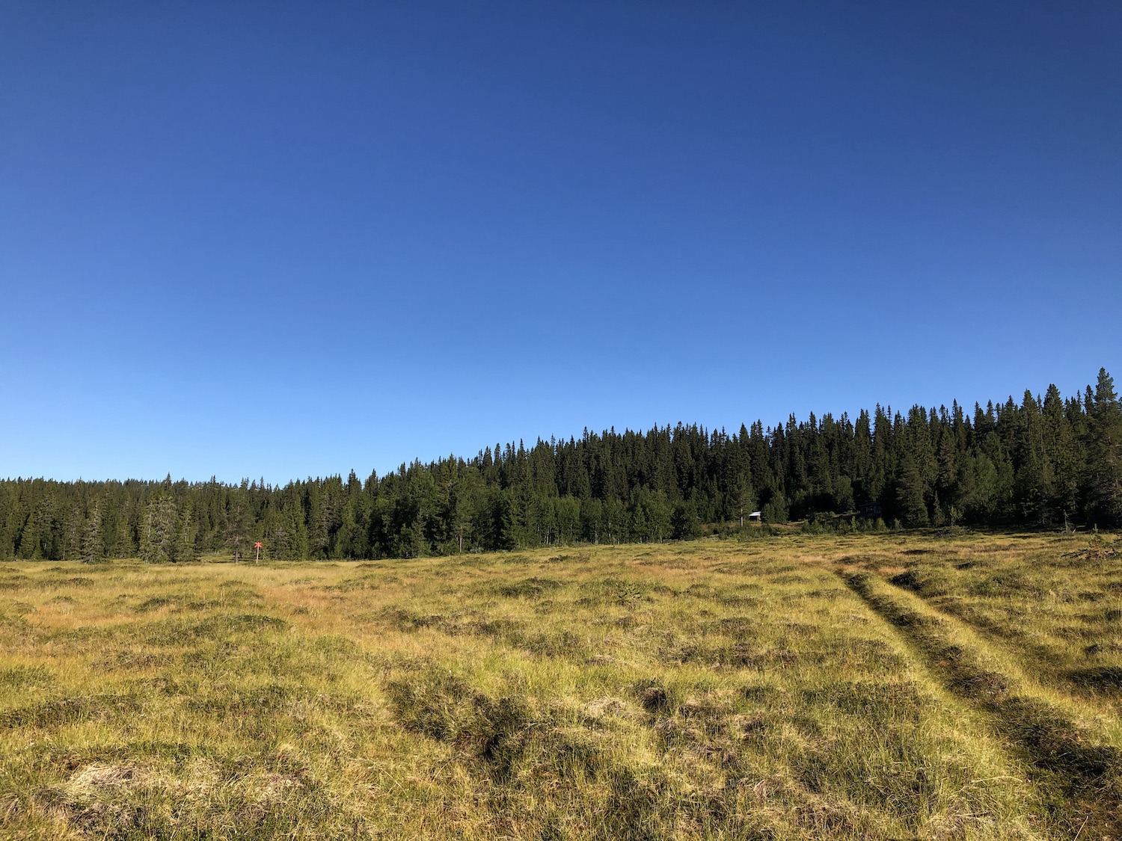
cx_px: 561
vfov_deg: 49.7
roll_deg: -0.7
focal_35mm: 28
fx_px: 908
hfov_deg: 63.4
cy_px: 420
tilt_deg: +9.2
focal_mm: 3.99
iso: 20
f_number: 1.8
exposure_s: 1/1656
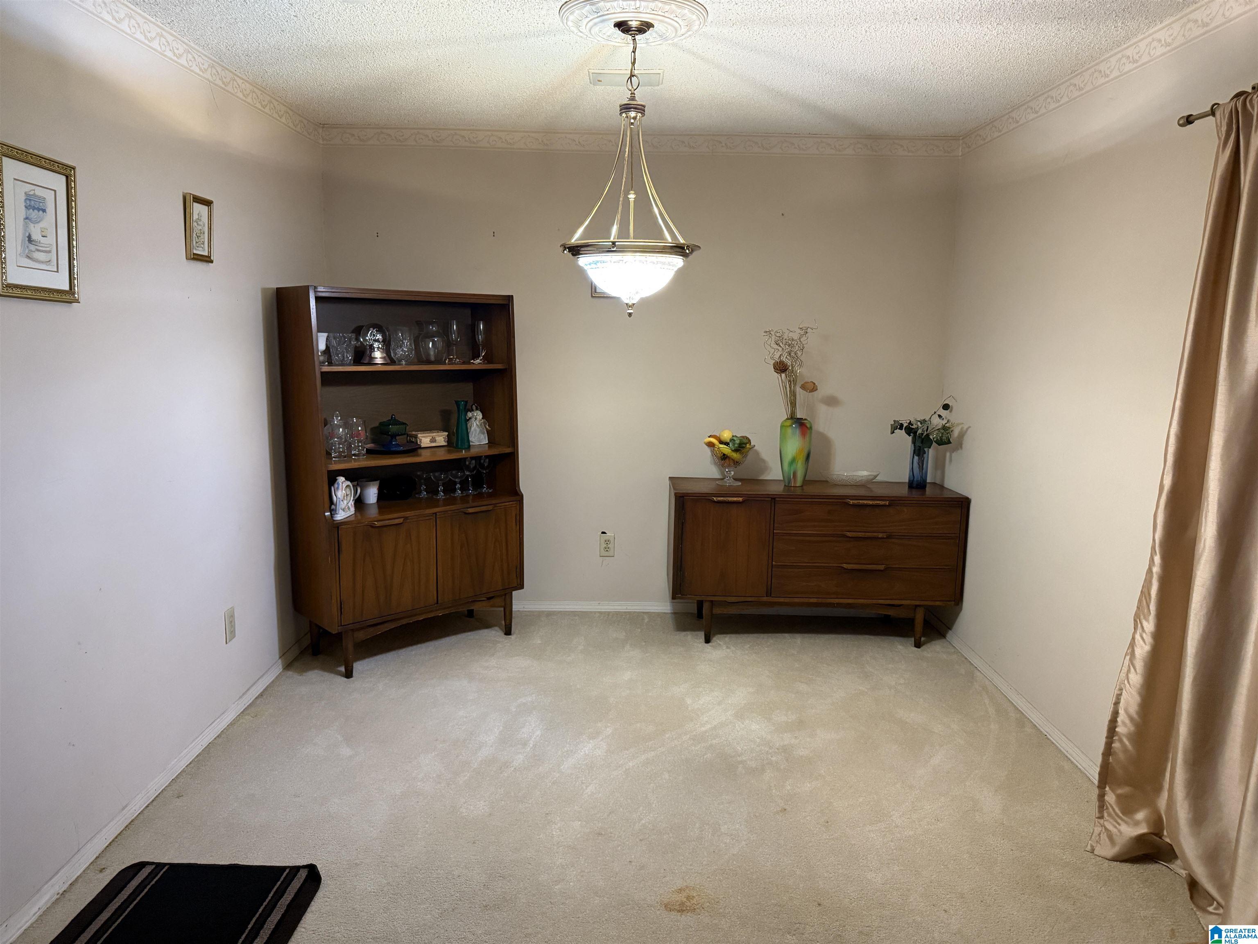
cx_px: 629
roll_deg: -0.1
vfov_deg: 56.8
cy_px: 472
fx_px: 872
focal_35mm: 24
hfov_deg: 71.6
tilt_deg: -8.3
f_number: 1.78
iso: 640
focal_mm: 6.76
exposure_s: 1/60
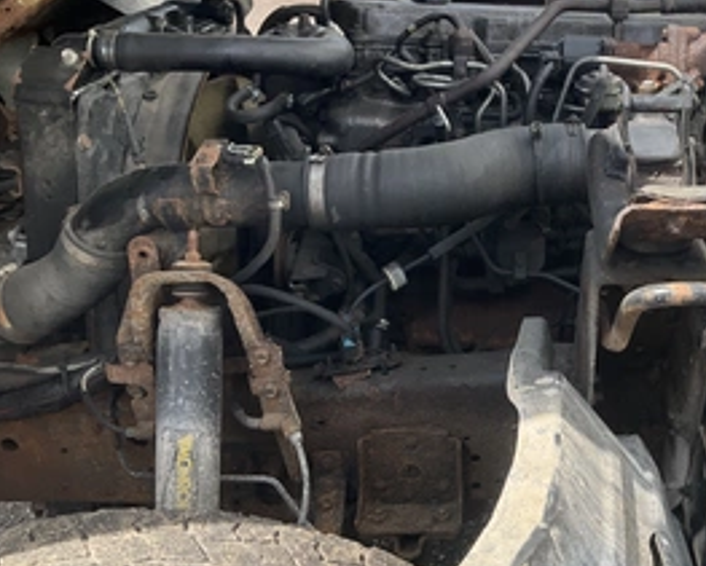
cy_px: 258
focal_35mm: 43
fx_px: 899
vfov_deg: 34.9
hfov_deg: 41.8
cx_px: 510
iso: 25
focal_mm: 3
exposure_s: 1/739
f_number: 1.8
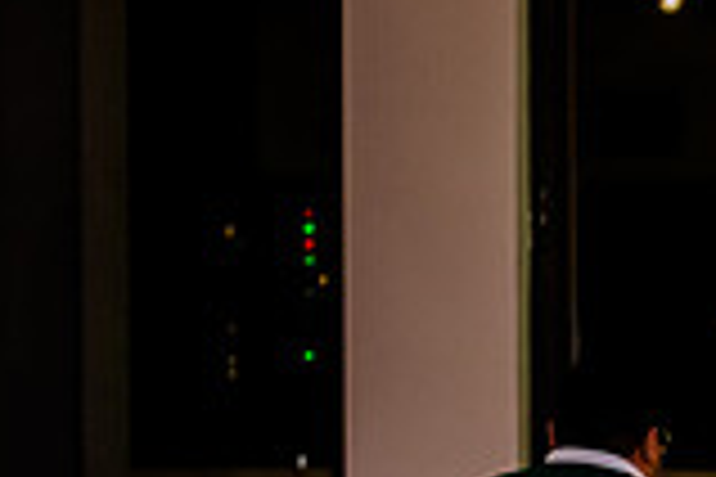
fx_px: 3301
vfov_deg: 8.2
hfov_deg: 11.9
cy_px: 452
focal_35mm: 166
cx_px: 989
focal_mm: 38
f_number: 4
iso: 2500
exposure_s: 1/125
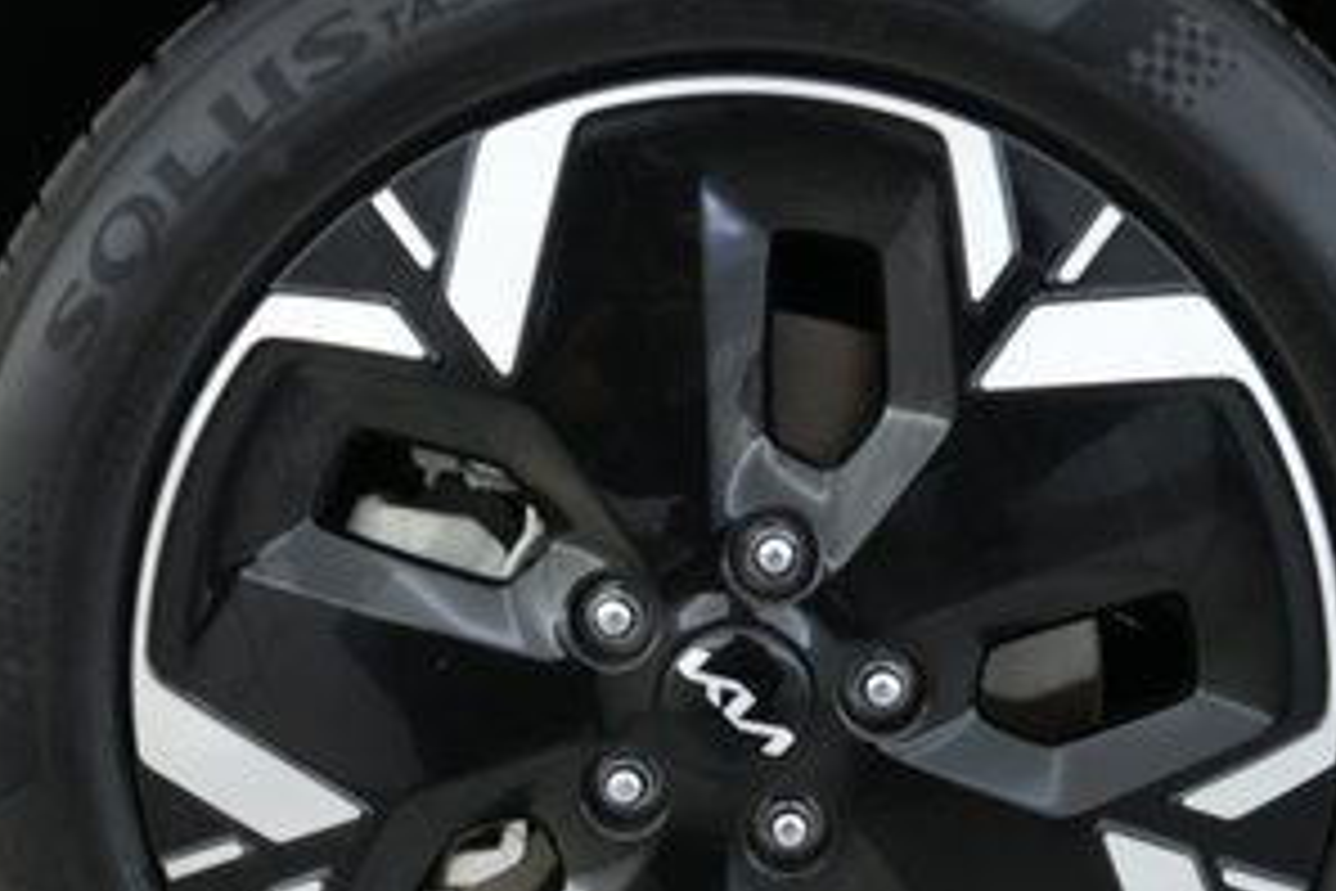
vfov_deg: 23.8
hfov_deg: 35.6
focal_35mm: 56
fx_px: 2078
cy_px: 734
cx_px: 747
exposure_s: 1/160
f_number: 2.8
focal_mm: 26
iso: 6400
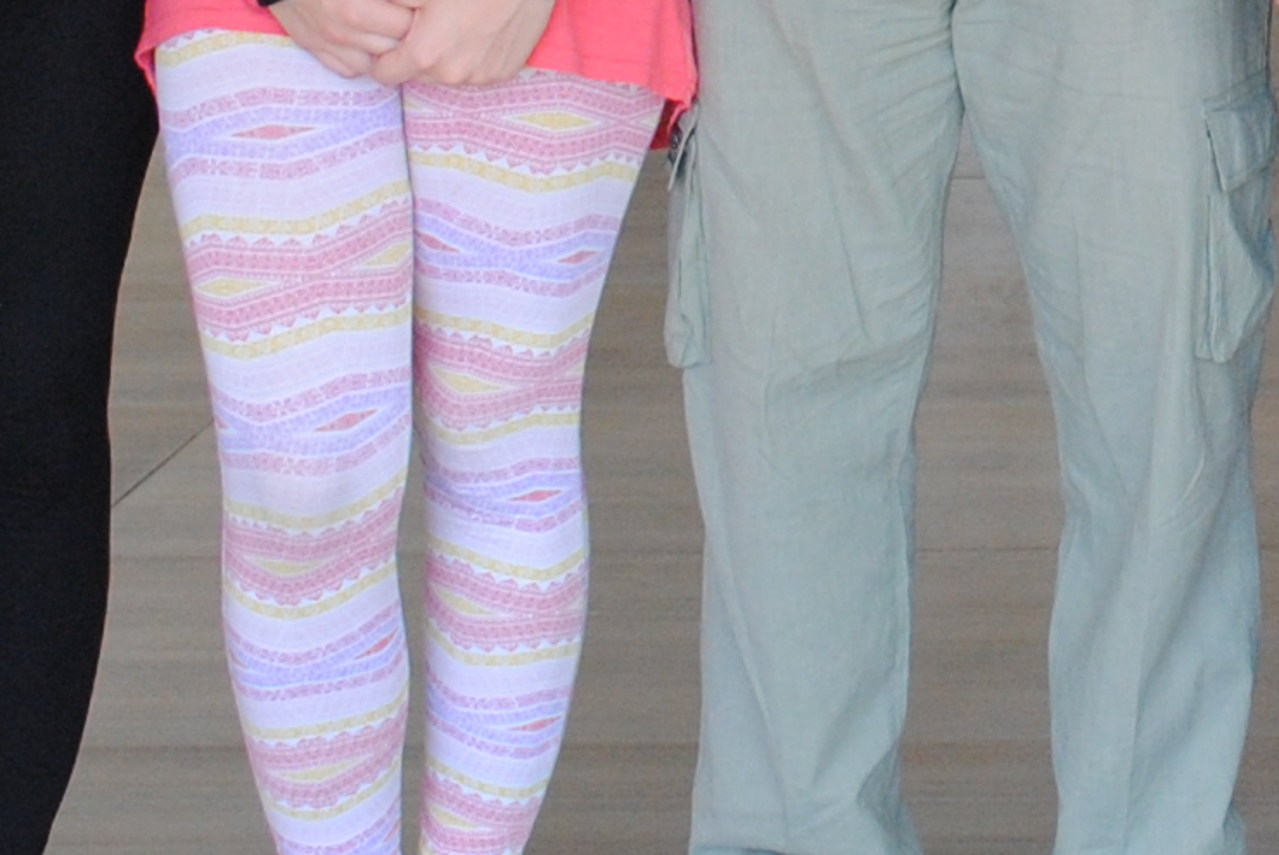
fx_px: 5583
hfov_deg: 12.7
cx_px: 1573
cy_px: -748
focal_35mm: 157
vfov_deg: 8.4
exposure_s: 1/125
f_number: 5.6
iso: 400
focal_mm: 20
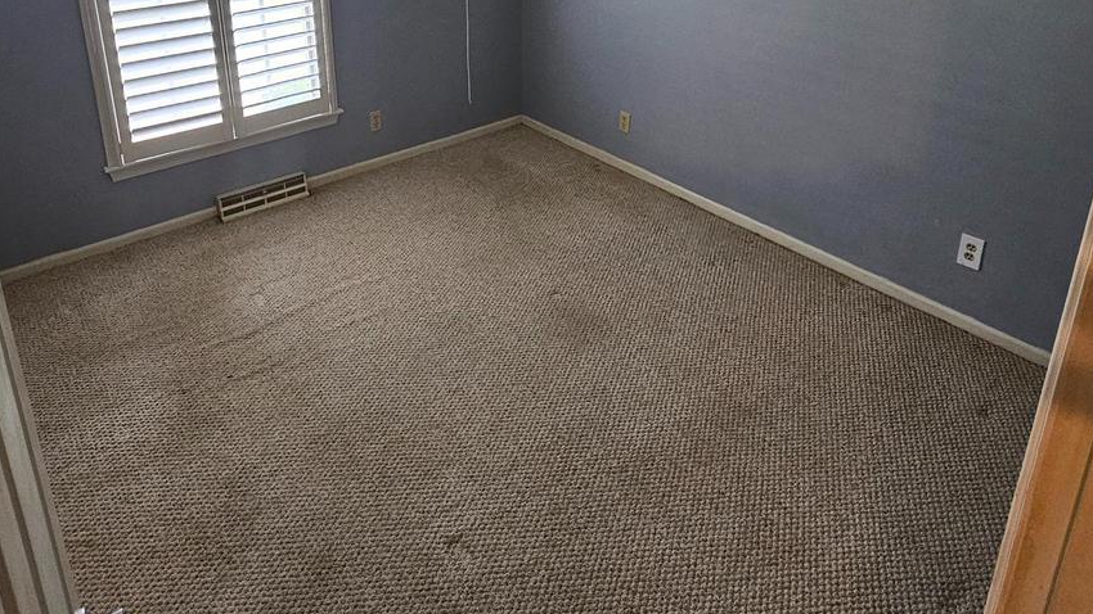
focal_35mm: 24
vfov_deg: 43.9
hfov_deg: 76.1
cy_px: 75
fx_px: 696
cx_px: 490
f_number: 2.2
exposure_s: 1/100
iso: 320
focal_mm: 2.2
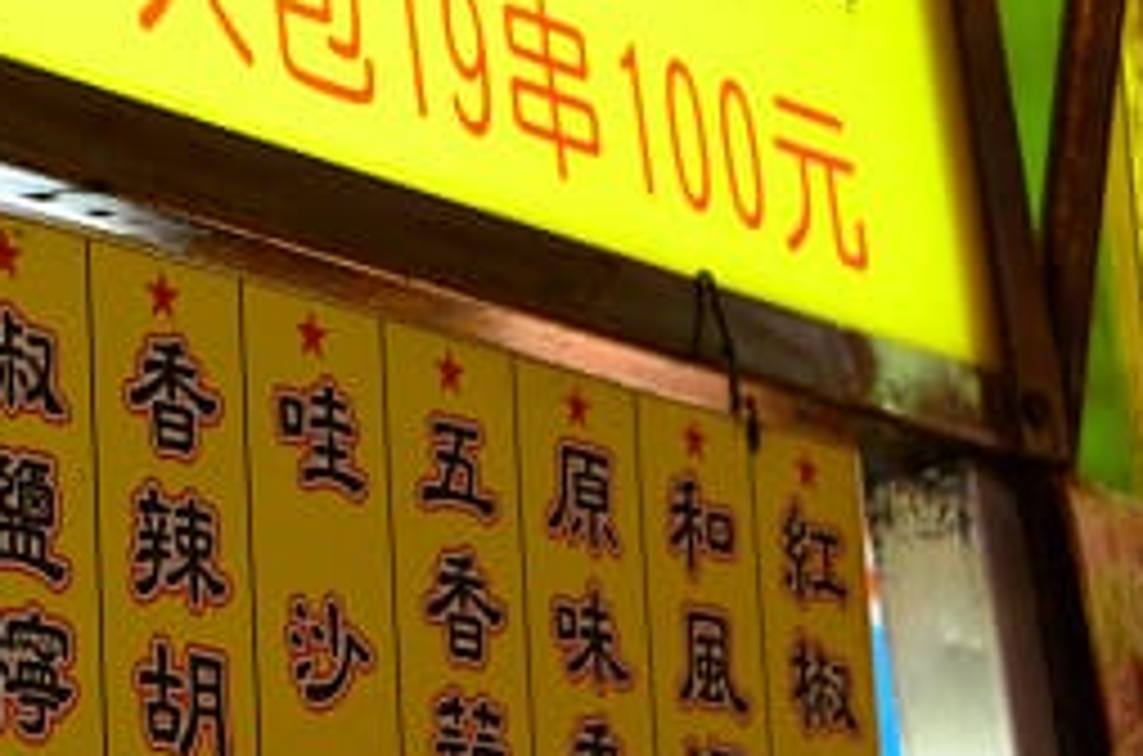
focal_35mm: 182
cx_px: -63
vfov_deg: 7.5
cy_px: 378
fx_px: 5767
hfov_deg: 11.2
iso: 2000
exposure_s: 1/100
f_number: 4.8
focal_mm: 55
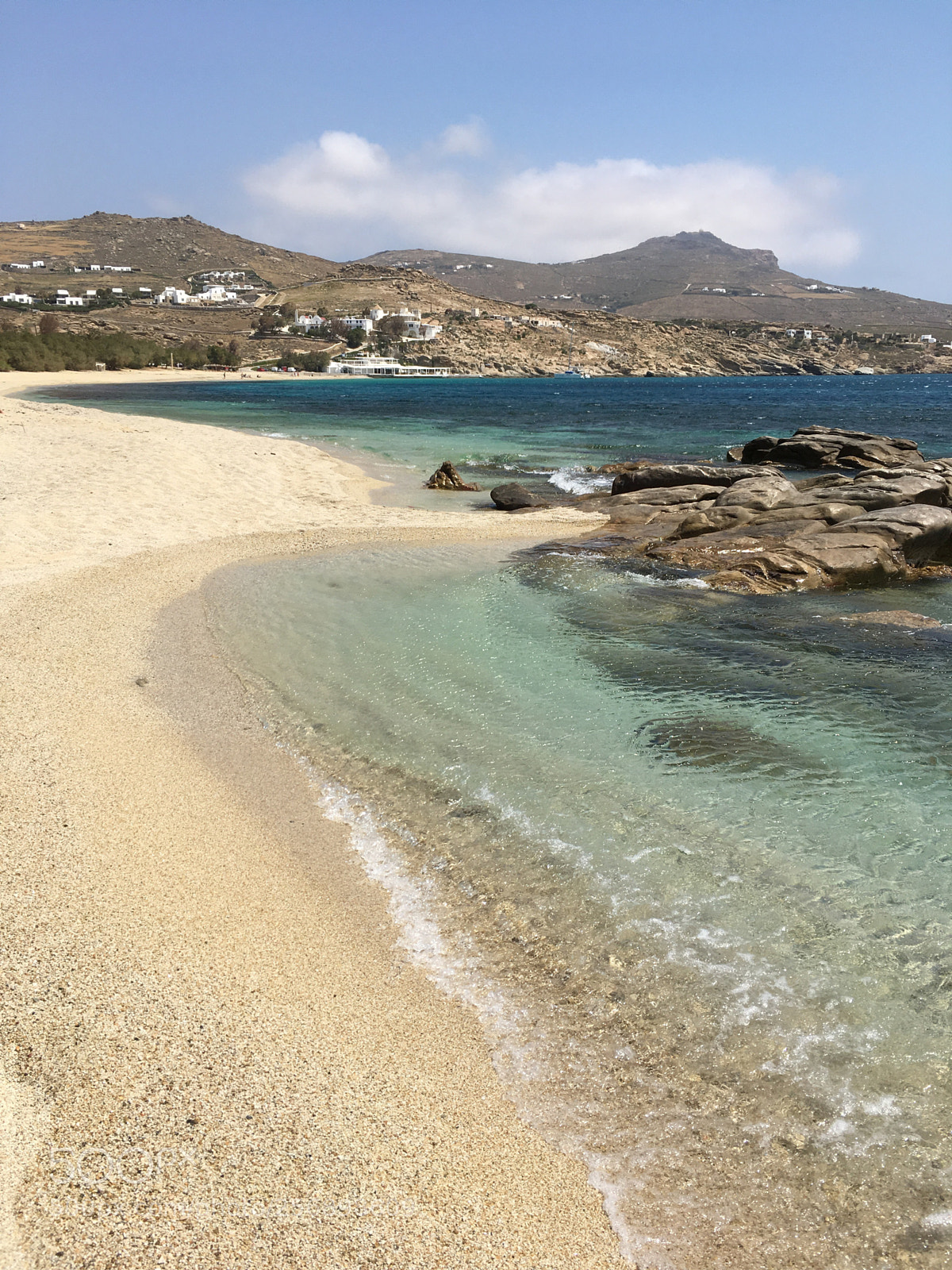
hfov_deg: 48.2
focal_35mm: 29
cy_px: 635
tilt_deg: -13.1
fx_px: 1063
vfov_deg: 61.7
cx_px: 476
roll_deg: +0.6
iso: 25
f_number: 2.2
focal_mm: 4.15
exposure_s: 1/2564
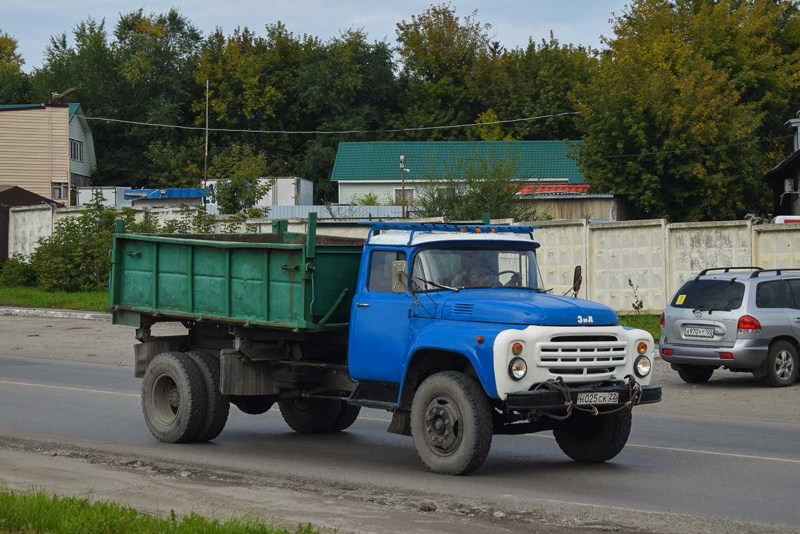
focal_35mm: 82
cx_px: 400
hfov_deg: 24.6
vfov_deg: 16.6
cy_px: 267
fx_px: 1833
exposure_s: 1/800
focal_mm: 55
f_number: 6.3
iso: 200
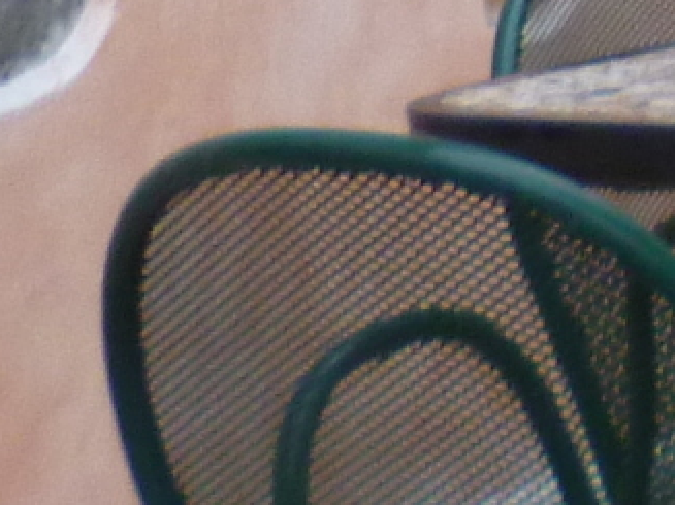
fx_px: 3665
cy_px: -1002
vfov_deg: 7.1
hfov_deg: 9.6
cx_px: 1464
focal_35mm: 188
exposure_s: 1/60
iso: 160
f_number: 2.5
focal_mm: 4.3
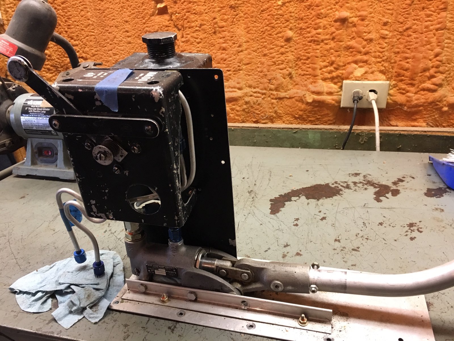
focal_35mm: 29
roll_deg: +2.2
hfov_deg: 61.7
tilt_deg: -22.5
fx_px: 380
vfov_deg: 48.2
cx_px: 227
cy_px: 170
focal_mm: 4.15
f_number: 2.2
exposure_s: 1/30
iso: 160
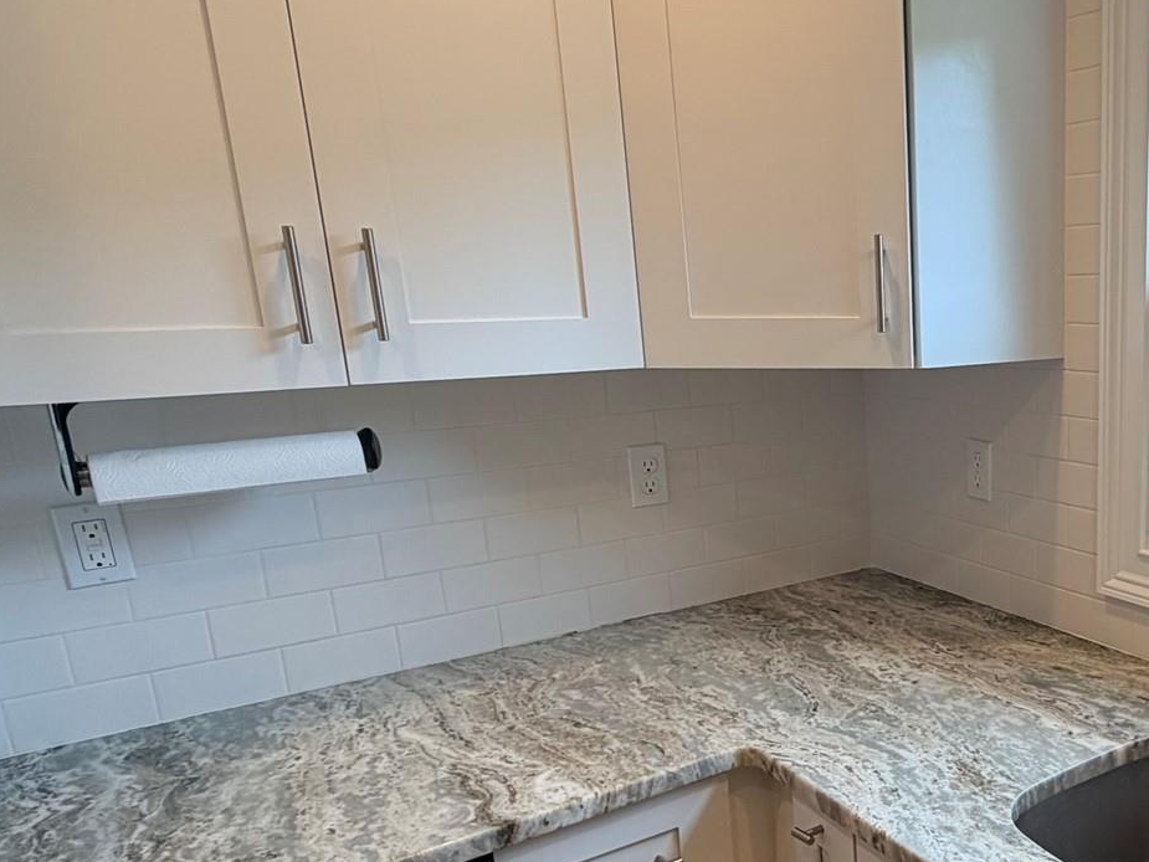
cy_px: 530
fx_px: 1029
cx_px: 1020
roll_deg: +1.0
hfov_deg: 51.9
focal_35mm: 31
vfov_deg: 45.1
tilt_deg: -14.4
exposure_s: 1/120
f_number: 2.2
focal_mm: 2.22
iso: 80
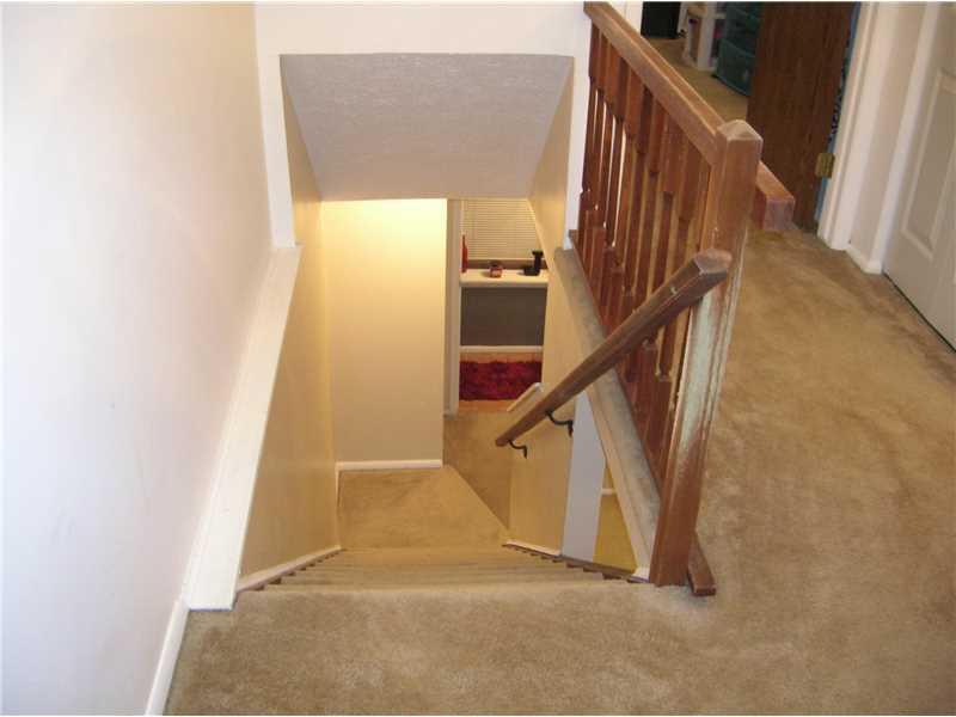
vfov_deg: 41.8
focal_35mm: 34
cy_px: 358
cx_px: 478
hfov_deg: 54.0
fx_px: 939
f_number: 2.9
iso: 200
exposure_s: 1/10.8
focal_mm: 5.7
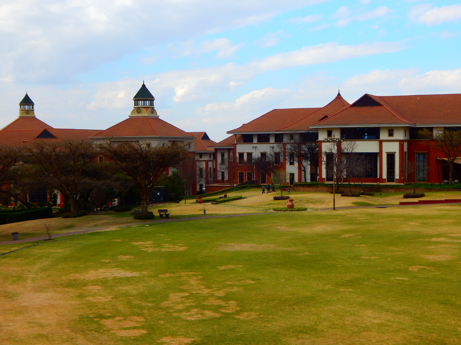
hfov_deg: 31.7
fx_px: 812
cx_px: 230
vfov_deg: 24.0
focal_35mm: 61
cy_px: 172
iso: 125
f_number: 4
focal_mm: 10.9
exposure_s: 1/640
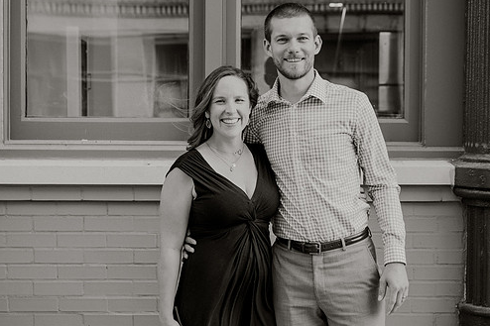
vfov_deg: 23.0
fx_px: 803
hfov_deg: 33.9
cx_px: 257
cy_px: 146
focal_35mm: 59
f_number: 4
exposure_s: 1/320
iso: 100
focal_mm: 49
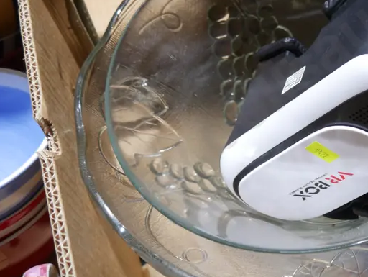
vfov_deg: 25.3
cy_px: 26
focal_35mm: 56
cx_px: 365
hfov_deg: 31.8
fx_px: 596
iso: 320
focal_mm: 14
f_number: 3.5
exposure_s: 1/60
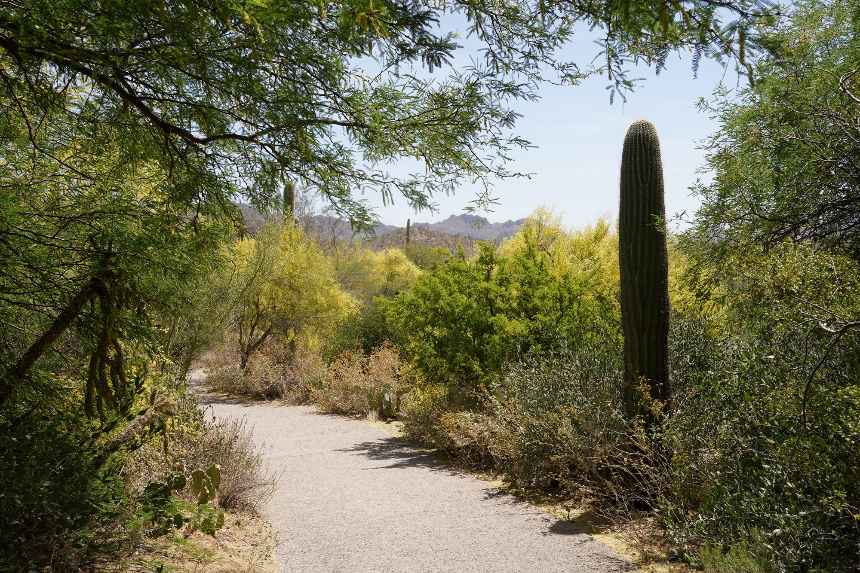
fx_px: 836
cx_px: 430
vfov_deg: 37.9
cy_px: 286
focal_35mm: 35
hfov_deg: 54.4
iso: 100
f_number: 13
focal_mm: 35
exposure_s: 1/100
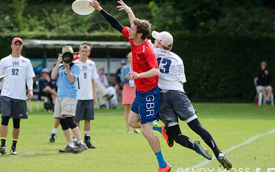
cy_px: 94
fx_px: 2107
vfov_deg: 4.7
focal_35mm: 281
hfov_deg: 7.5
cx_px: 144
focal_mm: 170
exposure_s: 1/6400
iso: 1000
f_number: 3.2
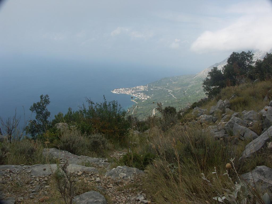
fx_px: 236
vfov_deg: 46.8
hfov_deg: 60.0
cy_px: 102
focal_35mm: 30
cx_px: 136
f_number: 7.1
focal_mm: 7.83
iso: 64
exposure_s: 1/320
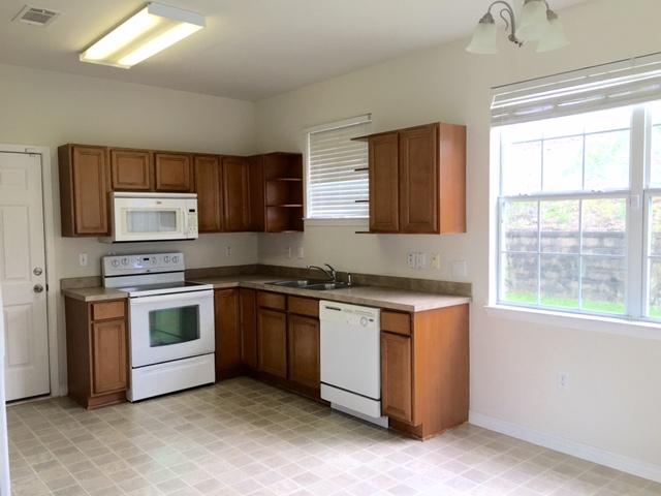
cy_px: 248
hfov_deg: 61.7
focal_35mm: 29
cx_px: 330
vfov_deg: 48.2
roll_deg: +1.0
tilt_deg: -2.0
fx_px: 554
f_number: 2.2
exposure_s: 1/40
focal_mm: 4.15
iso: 25
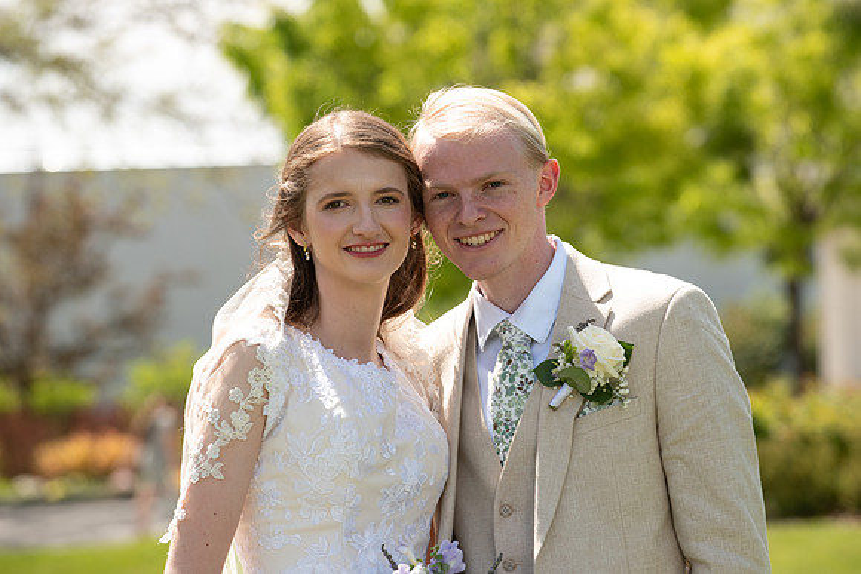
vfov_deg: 6.5
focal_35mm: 212
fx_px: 5065
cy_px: 254
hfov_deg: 9.7
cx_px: 480
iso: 100
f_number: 6.3
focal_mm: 190
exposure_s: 1/200
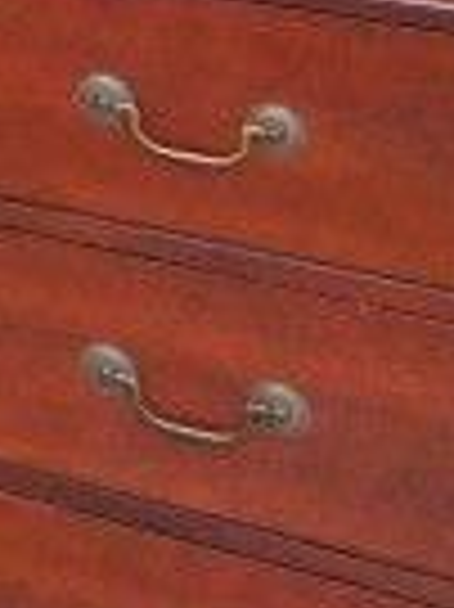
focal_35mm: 150
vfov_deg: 11.0
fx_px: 2627
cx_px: -2531
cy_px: -883
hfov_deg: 4.7
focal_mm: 14
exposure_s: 1/60
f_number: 4
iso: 1000
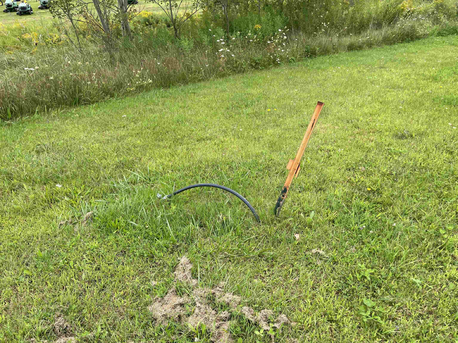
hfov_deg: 67.3
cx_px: 229
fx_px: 344
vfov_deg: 53.1
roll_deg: +3.7
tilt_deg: -28.8
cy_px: 172
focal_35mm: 26
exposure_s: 1/807
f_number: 1.6
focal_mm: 4.2
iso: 32
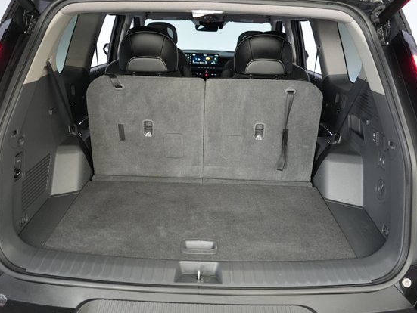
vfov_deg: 48.3
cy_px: 153
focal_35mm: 29
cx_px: 204
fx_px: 350
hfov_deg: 61.6
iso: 4000
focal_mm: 26
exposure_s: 1/160
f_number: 2.8
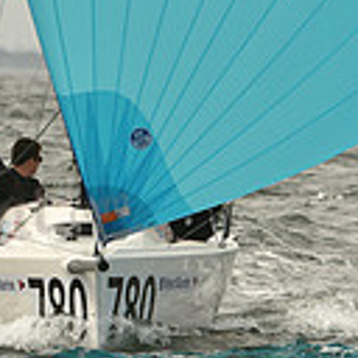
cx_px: 277
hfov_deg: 1.7
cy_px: 57
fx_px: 12169
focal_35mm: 1040
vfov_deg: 1.7
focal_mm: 270
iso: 320
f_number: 8
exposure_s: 1/1250
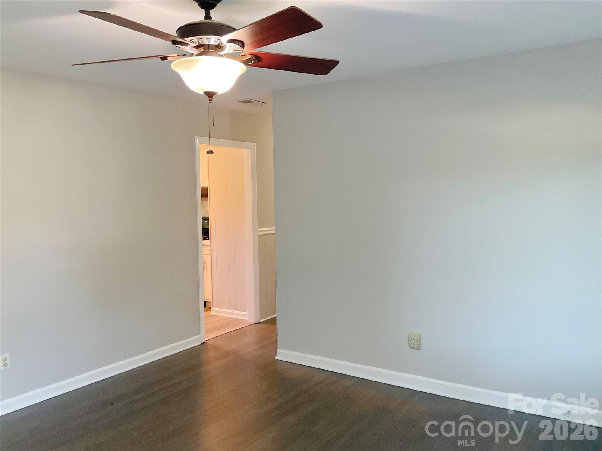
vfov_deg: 48.2
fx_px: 504
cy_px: 226
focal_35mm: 29
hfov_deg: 61.7
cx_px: 301
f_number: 1.8
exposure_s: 1/60
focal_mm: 3
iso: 160
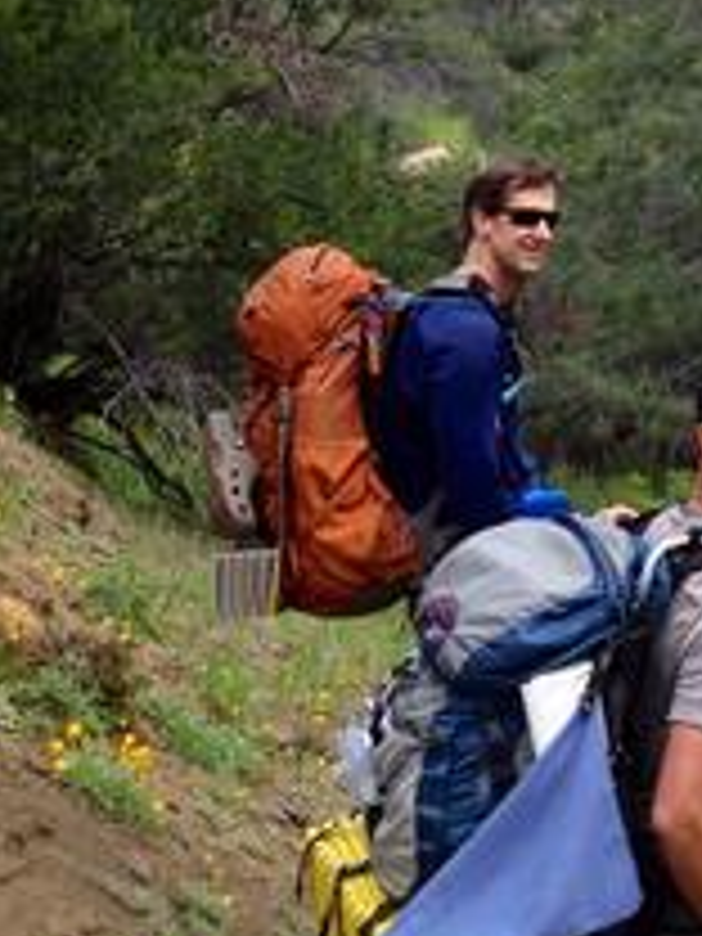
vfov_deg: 22.5
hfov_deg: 17.3
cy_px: 40
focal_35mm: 84
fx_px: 2271
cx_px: 619
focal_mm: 4.28
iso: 50
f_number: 2.4
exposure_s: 1/778
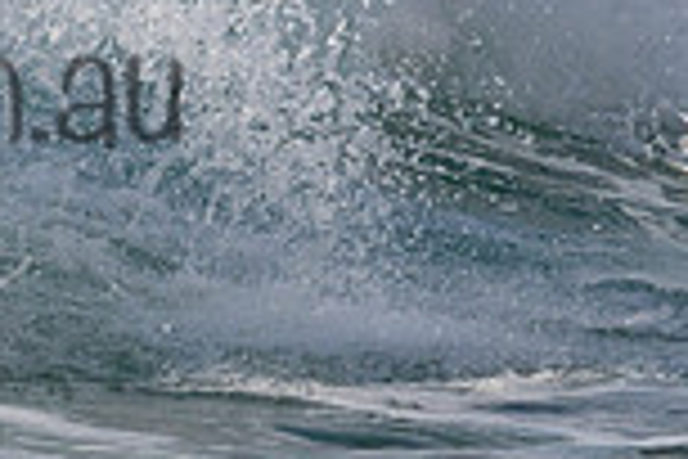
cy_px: 38
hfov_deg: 1.2
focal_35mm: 1701
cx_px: -292
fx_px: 32505
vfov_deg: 0.8
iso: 1100
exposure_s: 1/2000
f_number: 11
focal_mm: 450
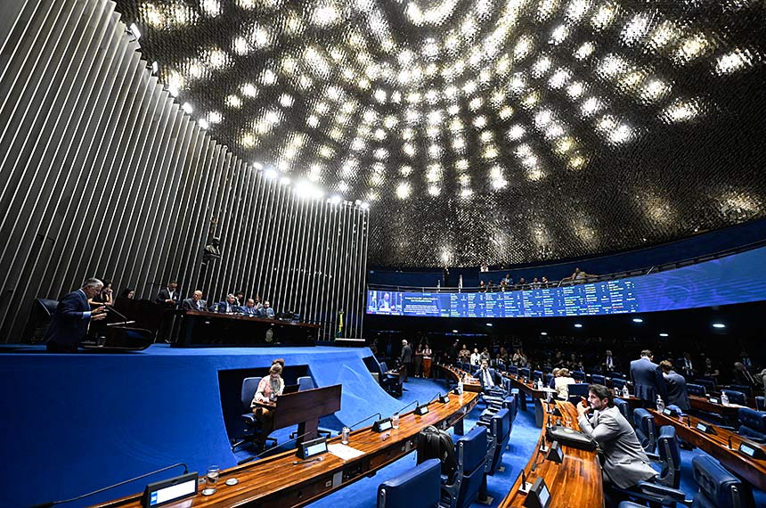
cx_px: 383
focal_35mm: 14
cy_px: 254
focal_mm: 14
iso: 5000
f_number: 4
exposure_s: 1/200
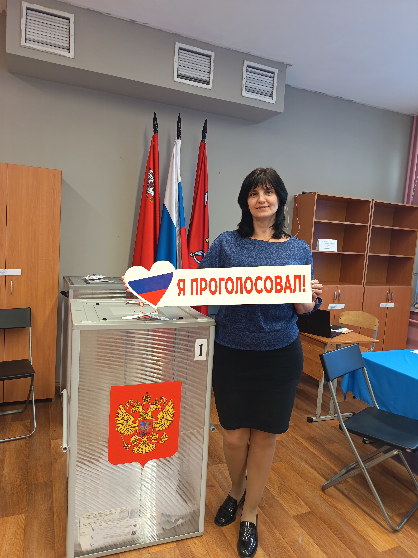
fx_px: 387
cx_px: 209
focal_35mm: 24
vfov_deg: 71.6
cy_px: 279
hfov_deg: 56.7
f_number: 1.75
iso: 808
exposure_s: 1/50
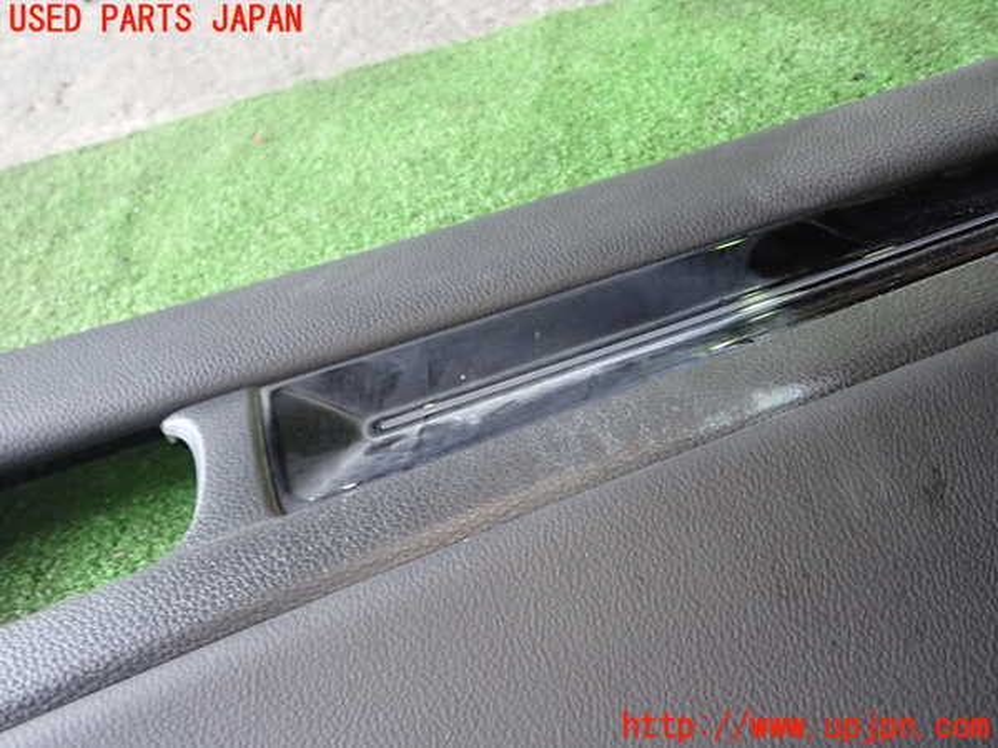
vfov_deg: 46.8
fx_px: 865
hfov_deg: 60.0
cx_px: 499
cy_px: 374
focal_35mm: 30
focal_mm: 5.4
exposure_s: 1/30
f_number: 2.3
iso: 400
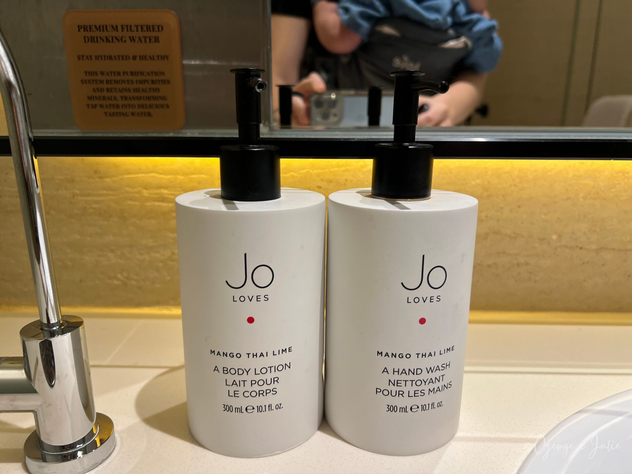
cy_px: 237
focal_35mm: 26
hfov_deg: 67.3
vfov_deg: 53.1
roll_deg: +0.2
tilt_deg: -15.2
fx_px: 475
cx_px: 316
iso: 125
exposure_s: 1/100
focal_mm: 5.7
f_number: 1.5
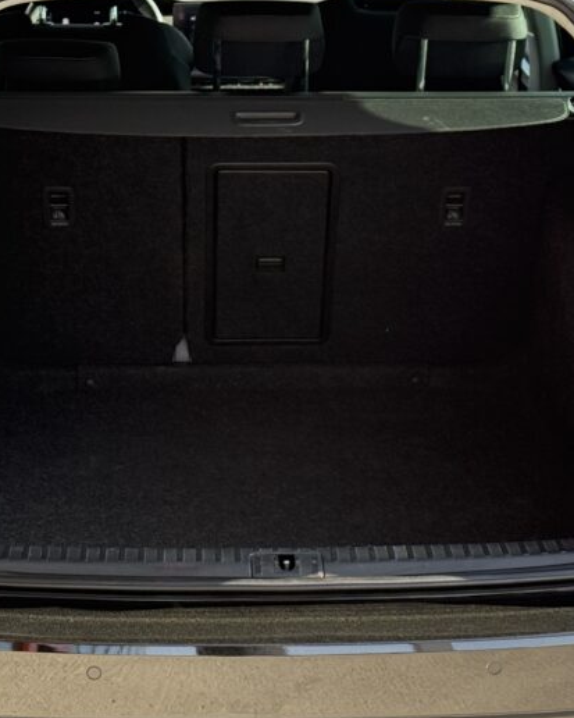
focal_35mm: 93
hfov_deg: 16.5
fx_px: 1974
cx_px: 274
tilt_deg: -15.6
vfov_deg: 20.6
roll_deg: +0.3
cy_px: 320
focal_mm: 6.76
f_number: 1.78
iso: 80
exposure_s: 1/420
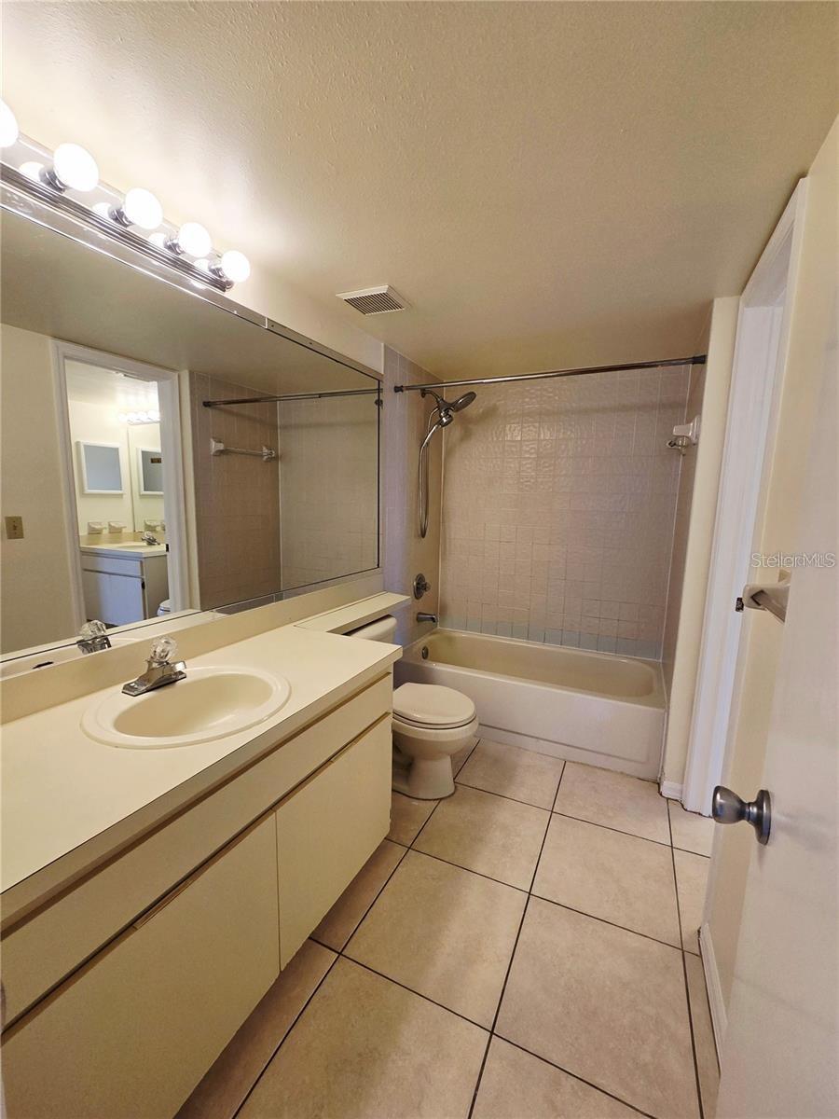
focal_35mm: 13
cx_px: 420
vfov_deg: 106.2
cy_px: 560
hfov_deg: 89.9
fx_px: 420
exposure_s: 1/120
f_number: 2.2
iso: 64
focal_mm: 2.2
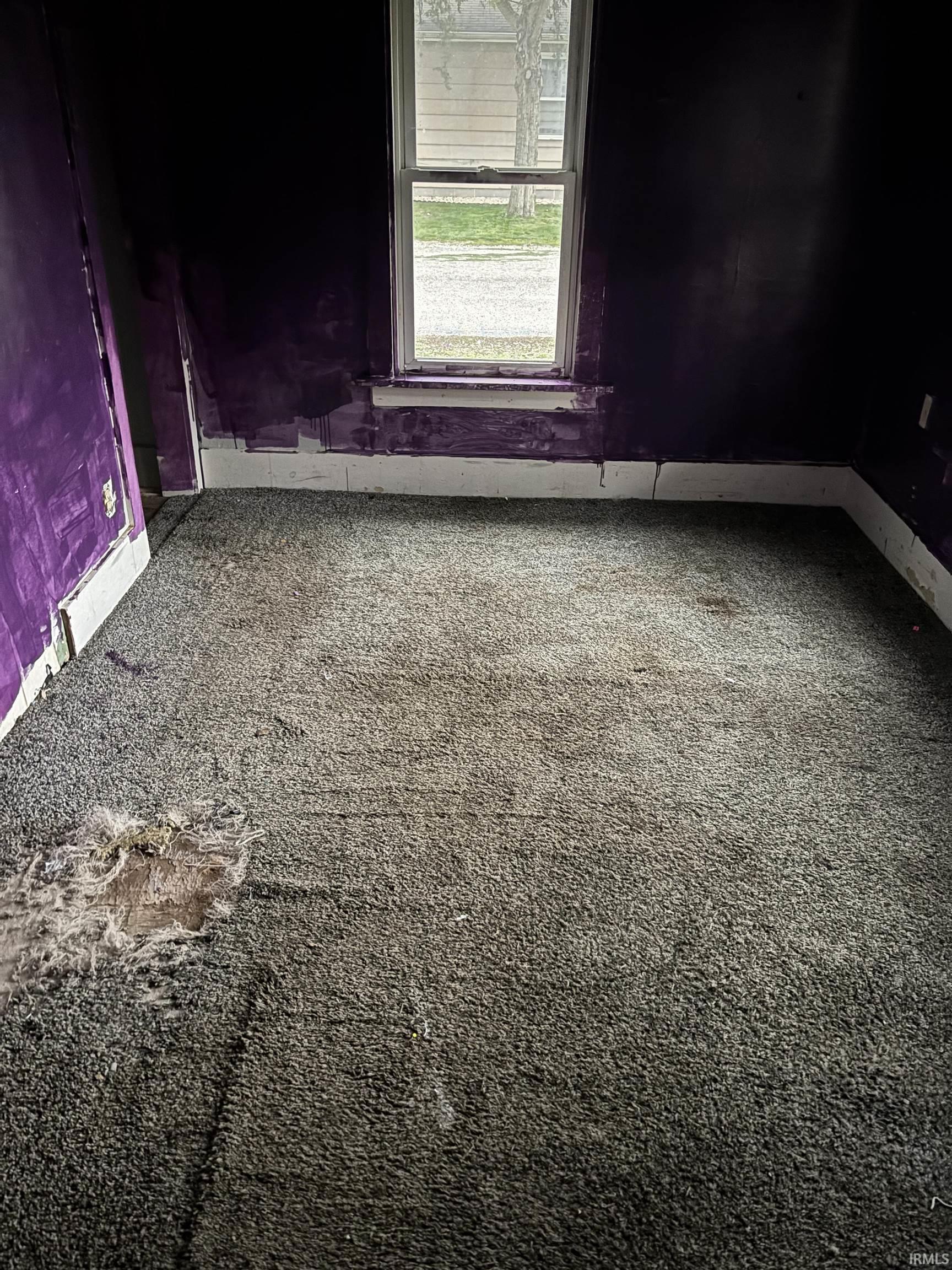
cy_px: 635
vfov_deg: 67.3
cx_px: 476
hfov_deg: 53.1
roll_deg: -0.5
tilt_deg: -30.7
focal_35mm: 26
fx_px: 953
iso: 640
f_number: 1.6
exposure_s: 1/13
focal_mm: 5.96
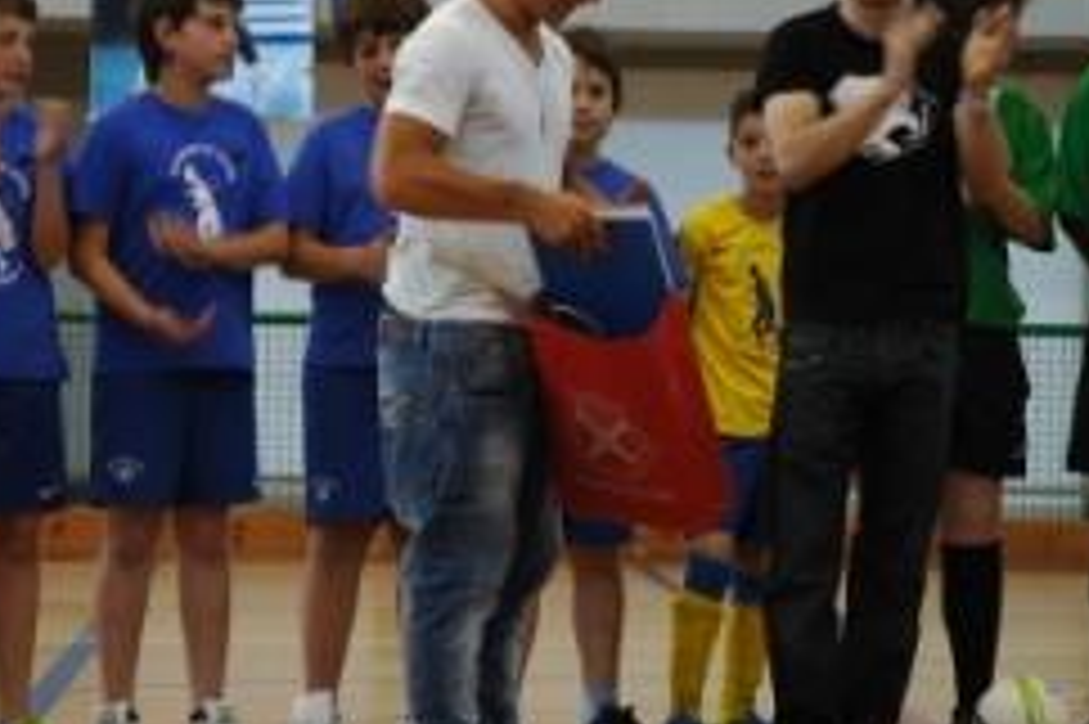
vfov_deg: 9.0
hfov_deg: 13.4
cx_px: 648
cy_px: 270
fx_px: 4623
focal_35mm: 153
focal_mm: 55
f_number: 4.5
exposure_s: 1/20
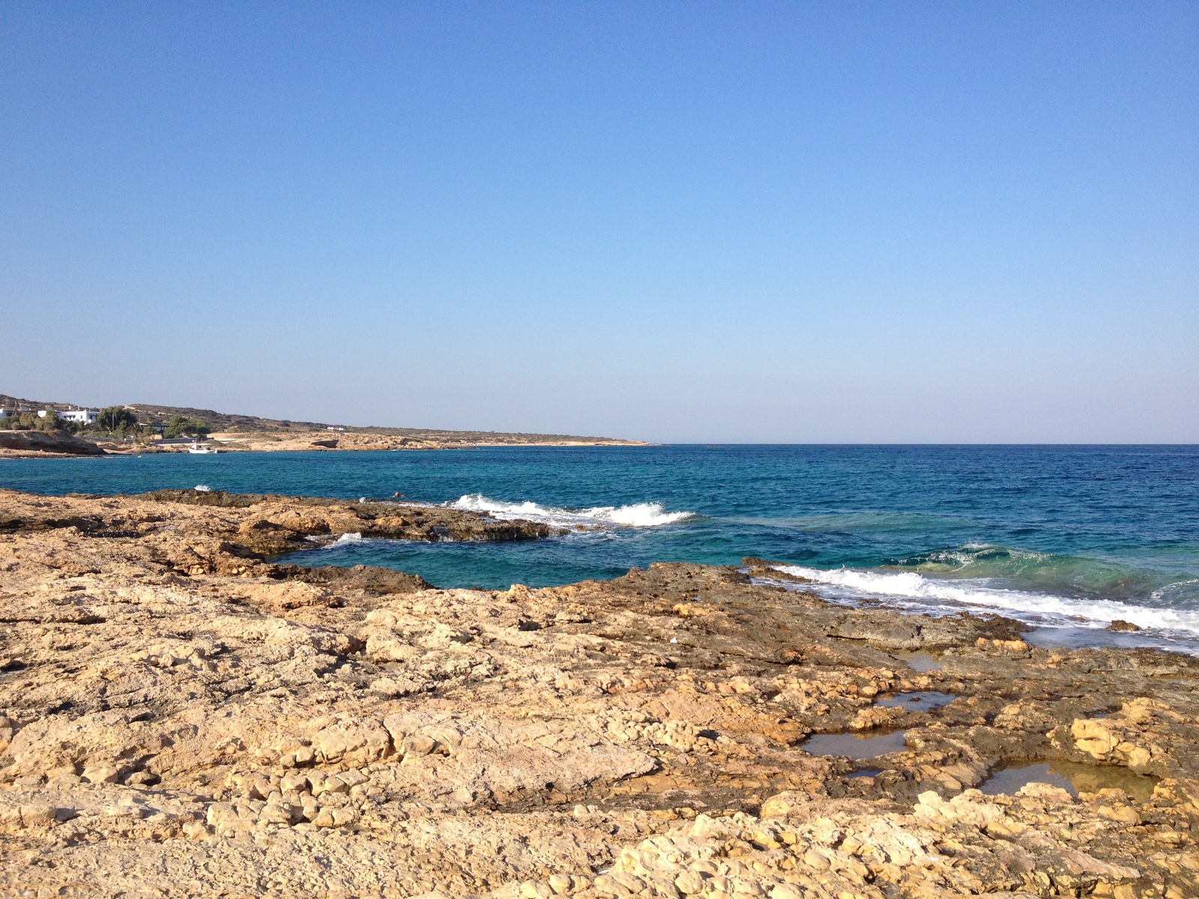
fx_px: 1212
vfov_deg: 40.7
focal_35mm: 35
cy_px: 450
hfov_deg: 52.6
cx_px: 600
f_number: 2.4
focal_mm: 4.28
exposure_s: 1/1534
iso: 50
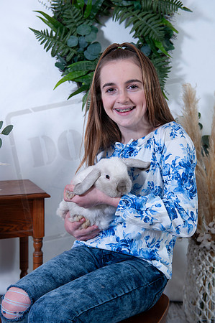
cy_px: 162
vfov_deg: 41.2
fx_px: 431
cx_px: 108
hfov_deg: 28.0
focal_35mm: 48
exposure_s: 1/125
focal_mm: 48
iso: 100
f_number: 5.6
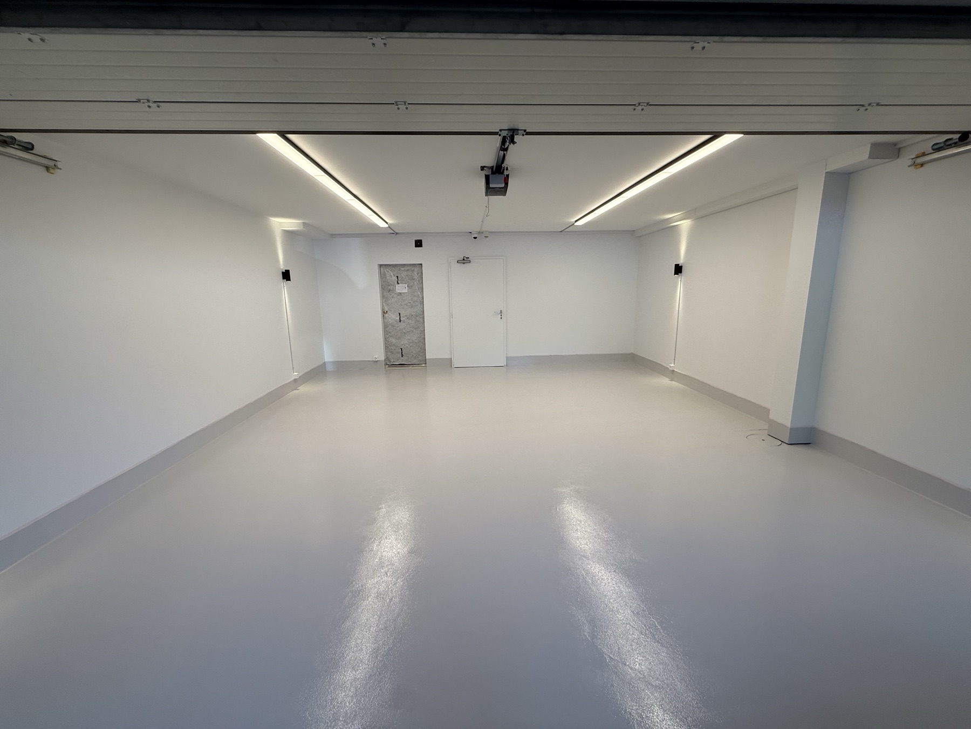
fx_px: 393
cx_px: 486
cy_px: 364
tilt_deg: -10.8
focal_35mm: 14
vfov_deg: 85.7
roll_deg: +0.5
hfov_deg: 102.1
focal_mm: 2.22
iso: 64
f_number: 2.2
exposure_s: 1/230
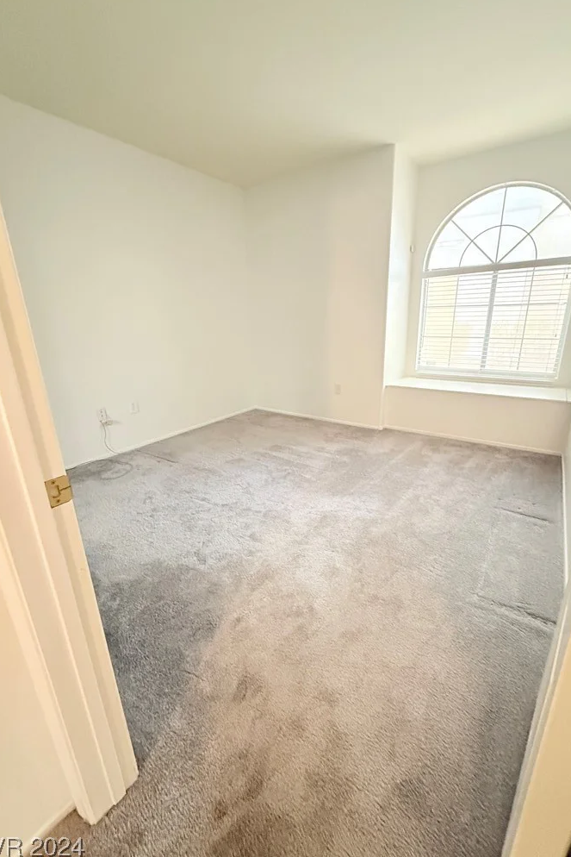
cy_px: 430
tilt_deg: -17.3
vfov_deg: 100.4
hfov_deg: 77.3
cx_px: 299
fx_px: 357
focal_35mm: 15
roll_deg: +1.1
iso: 1000
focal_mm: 2.22
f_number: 2.2
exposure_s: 1/40
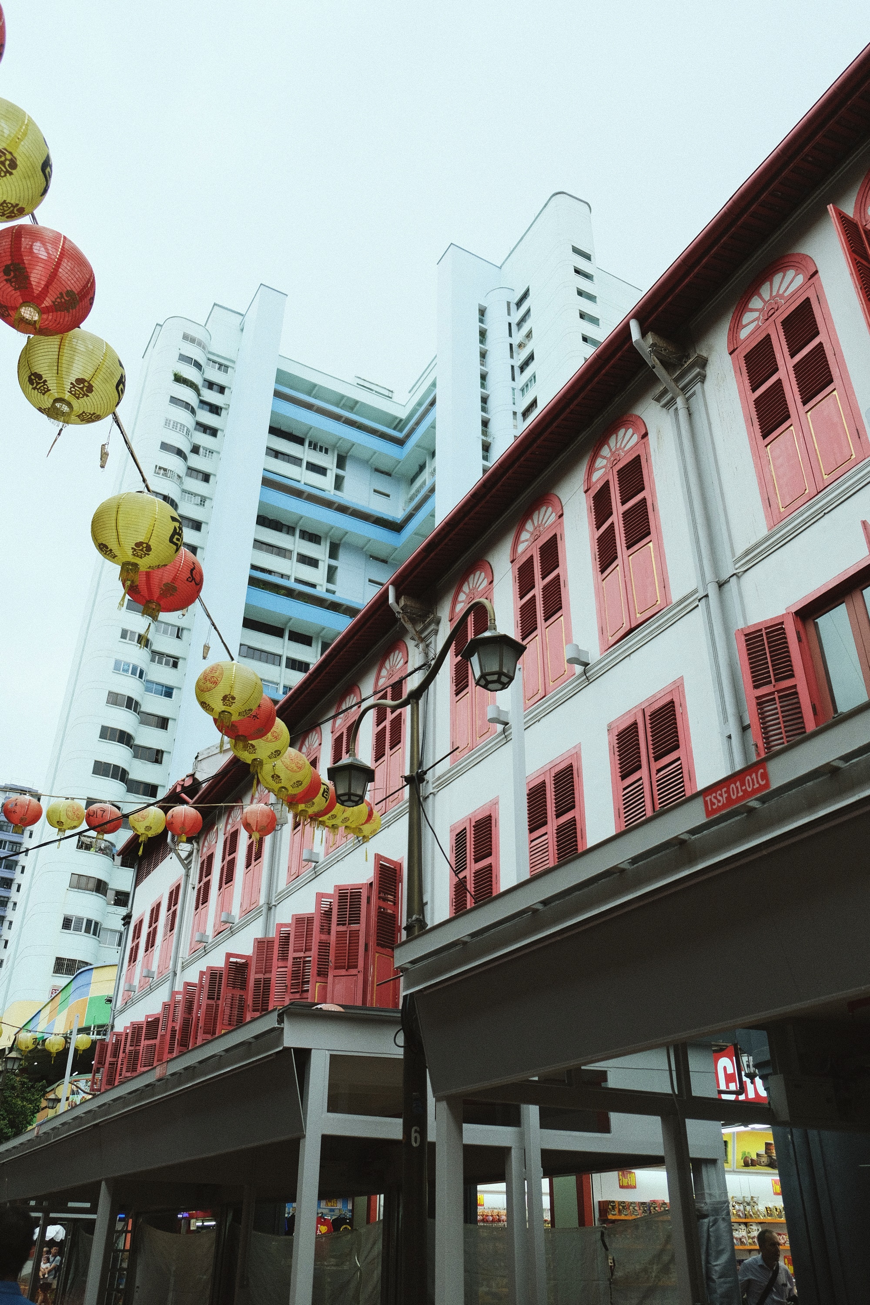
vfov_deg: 67.4
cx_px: 435
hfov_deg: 47.9
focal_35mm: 27
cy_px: 652
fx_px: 979
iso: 400
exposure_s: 1/200
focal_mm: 18
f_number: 2.8
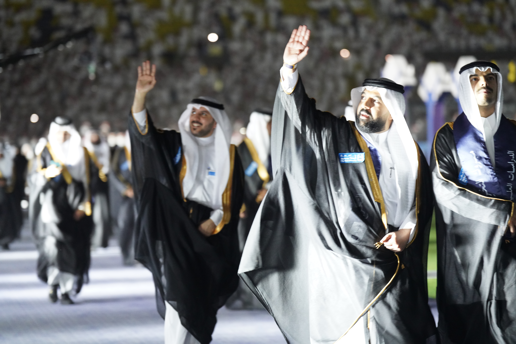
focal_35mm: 125
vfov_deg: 11.0
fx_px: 1792
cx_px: 258
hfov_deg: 16.4
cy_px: 172
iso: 4000
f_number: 2.8
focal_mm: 125
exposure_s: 1/125
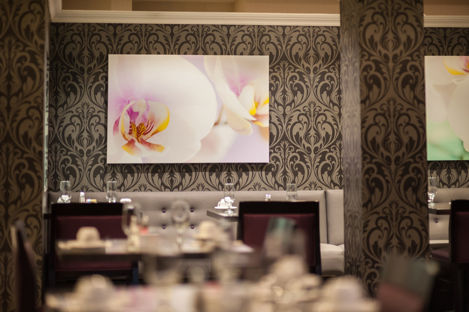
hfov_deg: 23.9
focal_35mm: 85
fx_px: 1107
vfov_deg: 16.1
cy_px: 156
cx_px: 234
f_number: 1.4
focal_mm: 85
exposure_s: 1/125
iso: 800
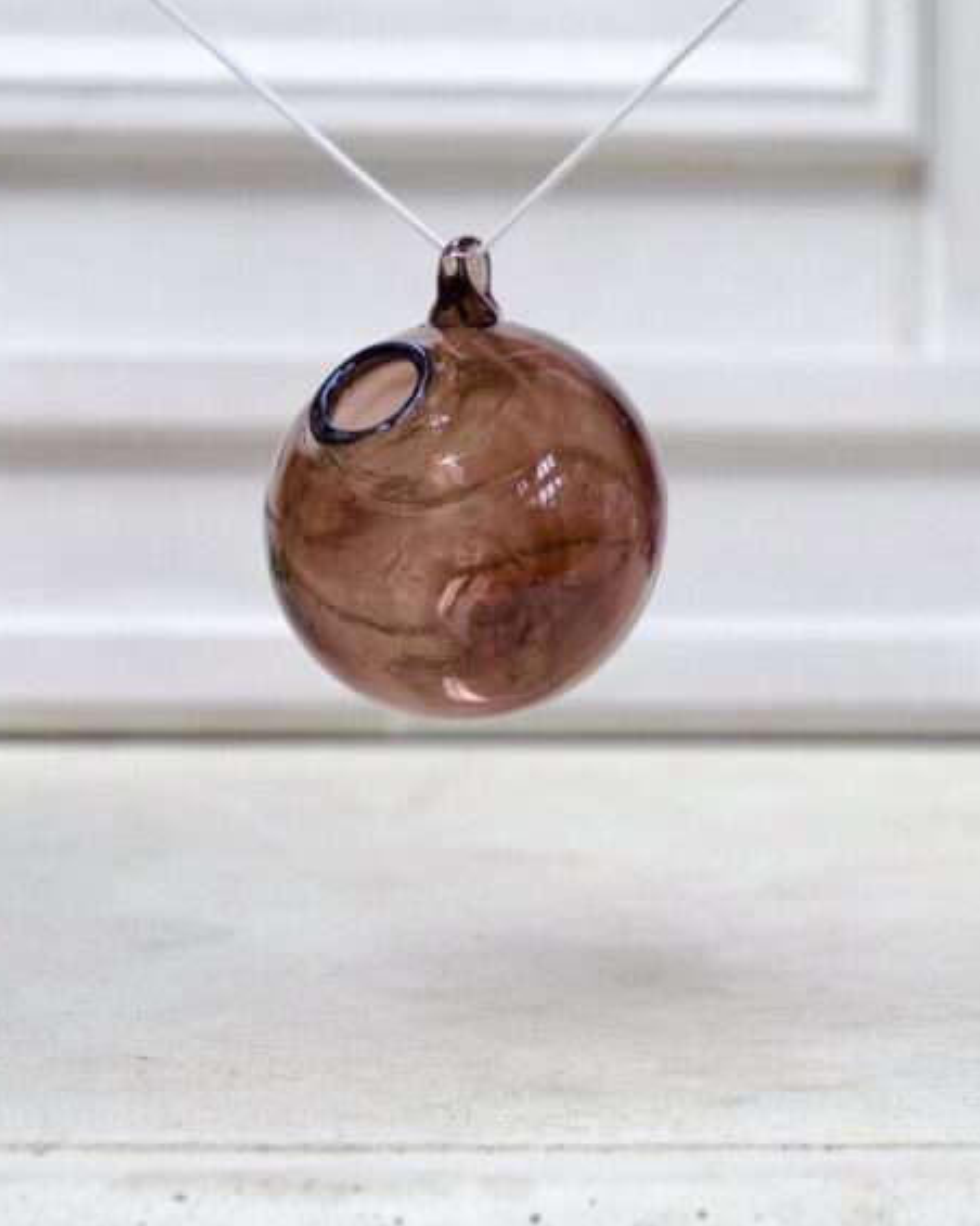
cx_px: 451
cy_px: 501
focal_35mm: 116
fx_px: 4206
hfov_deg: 13.3
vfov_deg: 16.6
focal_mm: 42
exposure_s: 1/200
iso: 200
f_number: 3.9
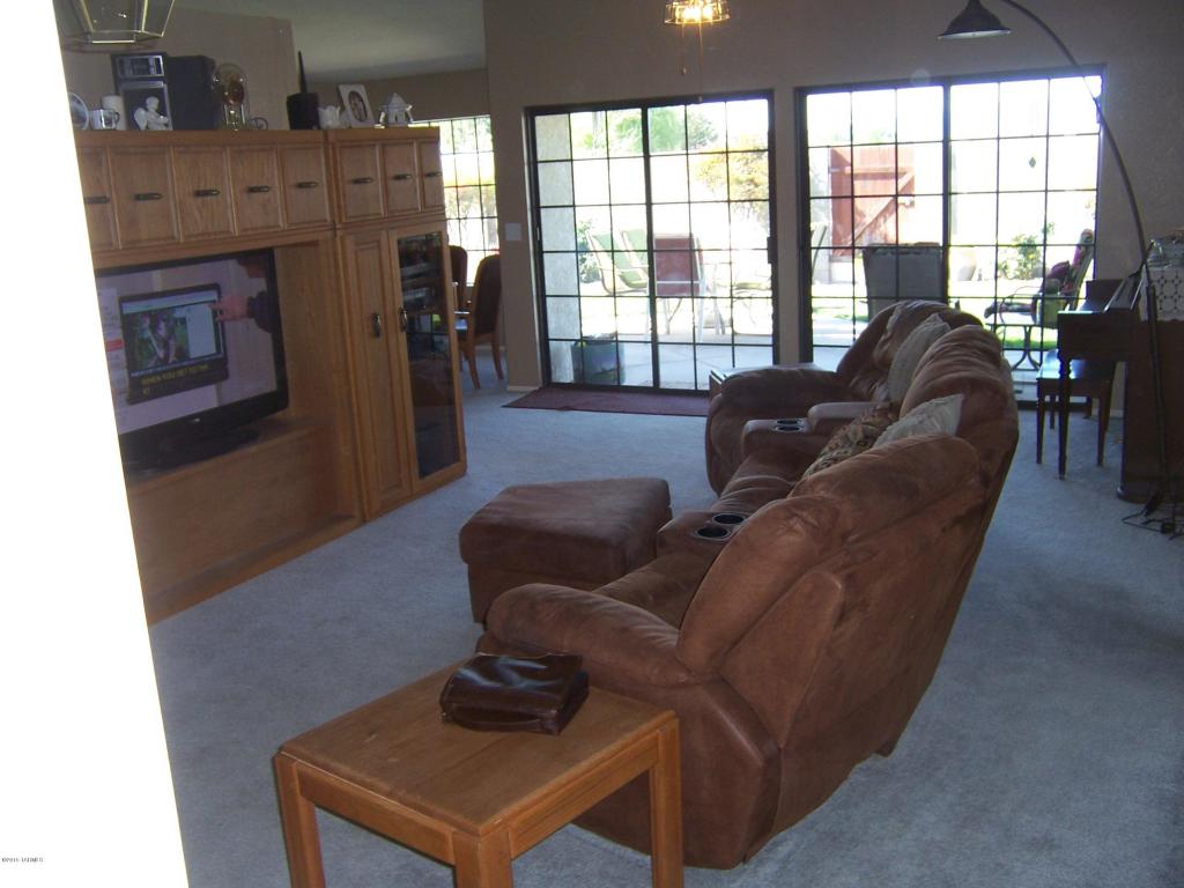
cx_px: 592
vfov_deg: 42.9
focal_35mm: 33
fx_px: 1129
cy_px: 444
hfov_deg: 55.4
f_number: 2.8
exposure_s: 1/60
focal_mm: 5.5
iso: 80
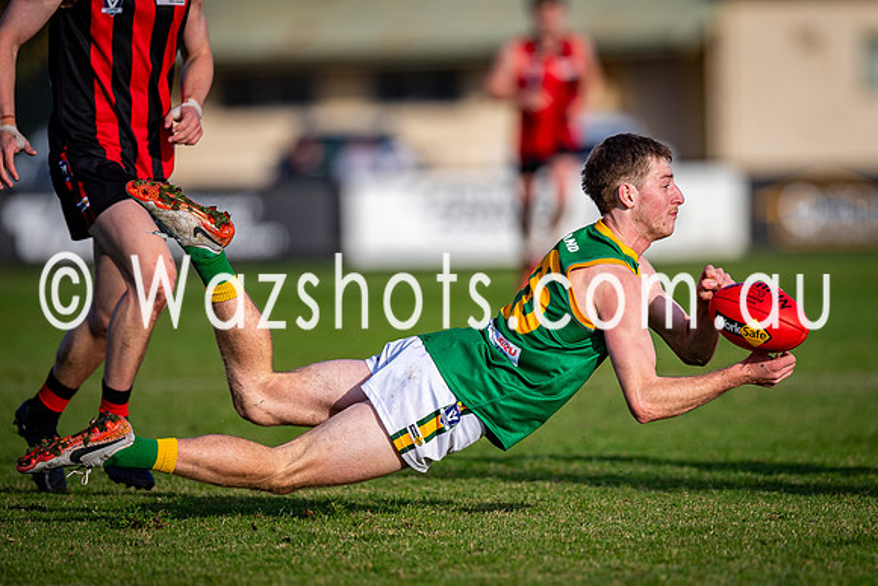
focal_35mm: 595
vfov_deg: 2.3
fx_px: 14507
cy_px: 318
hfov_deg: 3.5
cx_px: 502
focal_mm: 500
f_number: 4
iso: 180
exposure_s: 1/1600
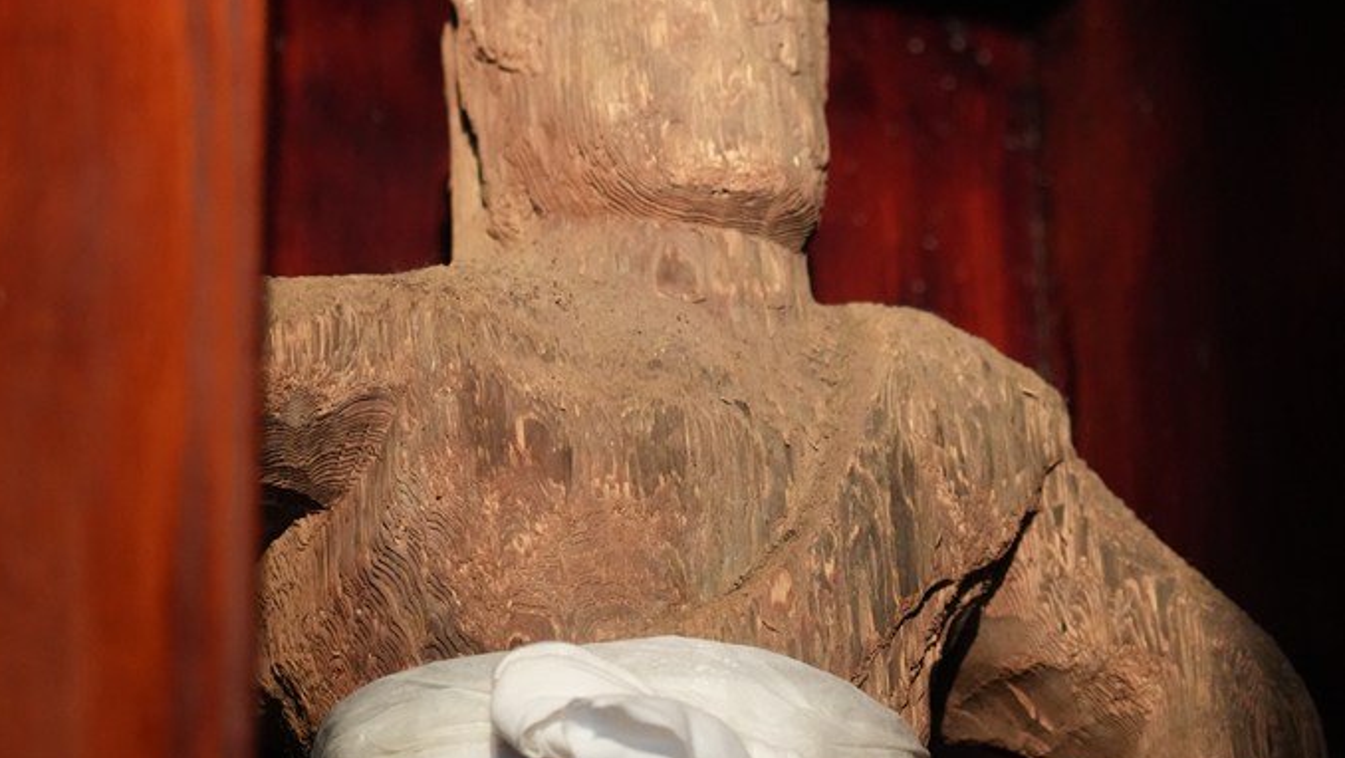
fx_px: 5923
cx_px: 671
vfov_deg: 7.3
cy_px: 20
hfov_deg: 13.0
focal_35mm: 166
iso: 6400
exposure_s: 1/160
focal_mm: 105
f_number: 4
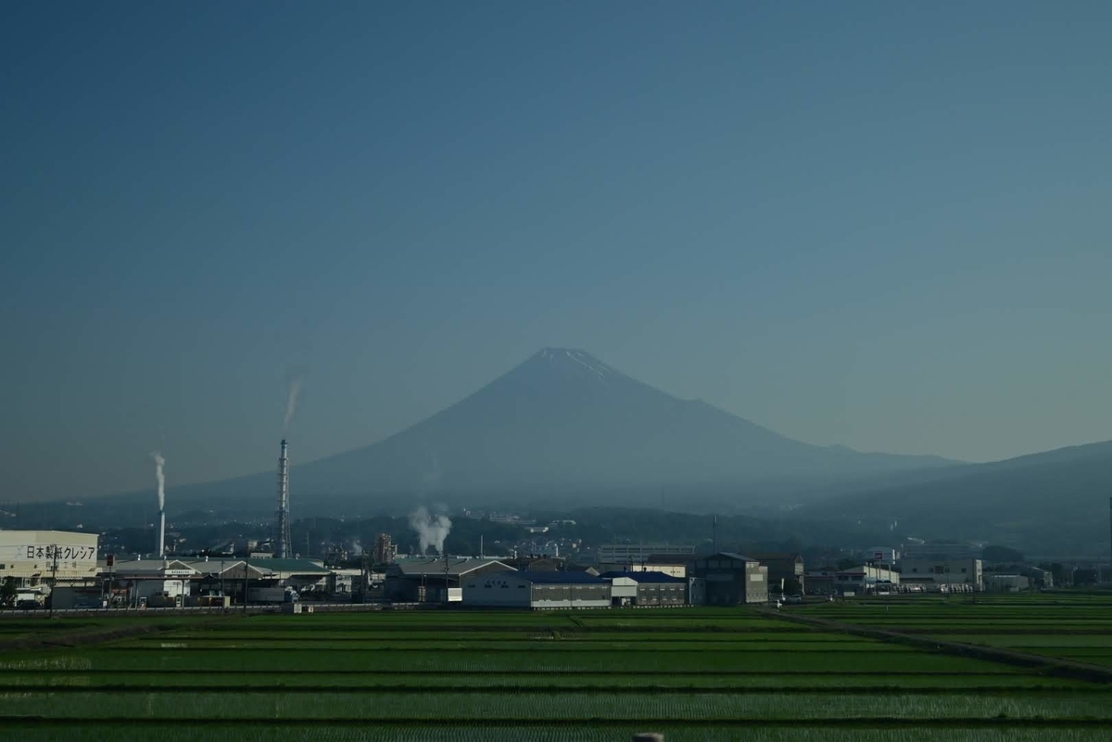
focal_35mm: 45
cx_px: 556
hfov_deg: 43.6
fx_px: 1390
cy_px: 371
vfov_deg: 29.9
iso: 100
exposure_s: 1/5000
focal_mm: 30
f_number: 4
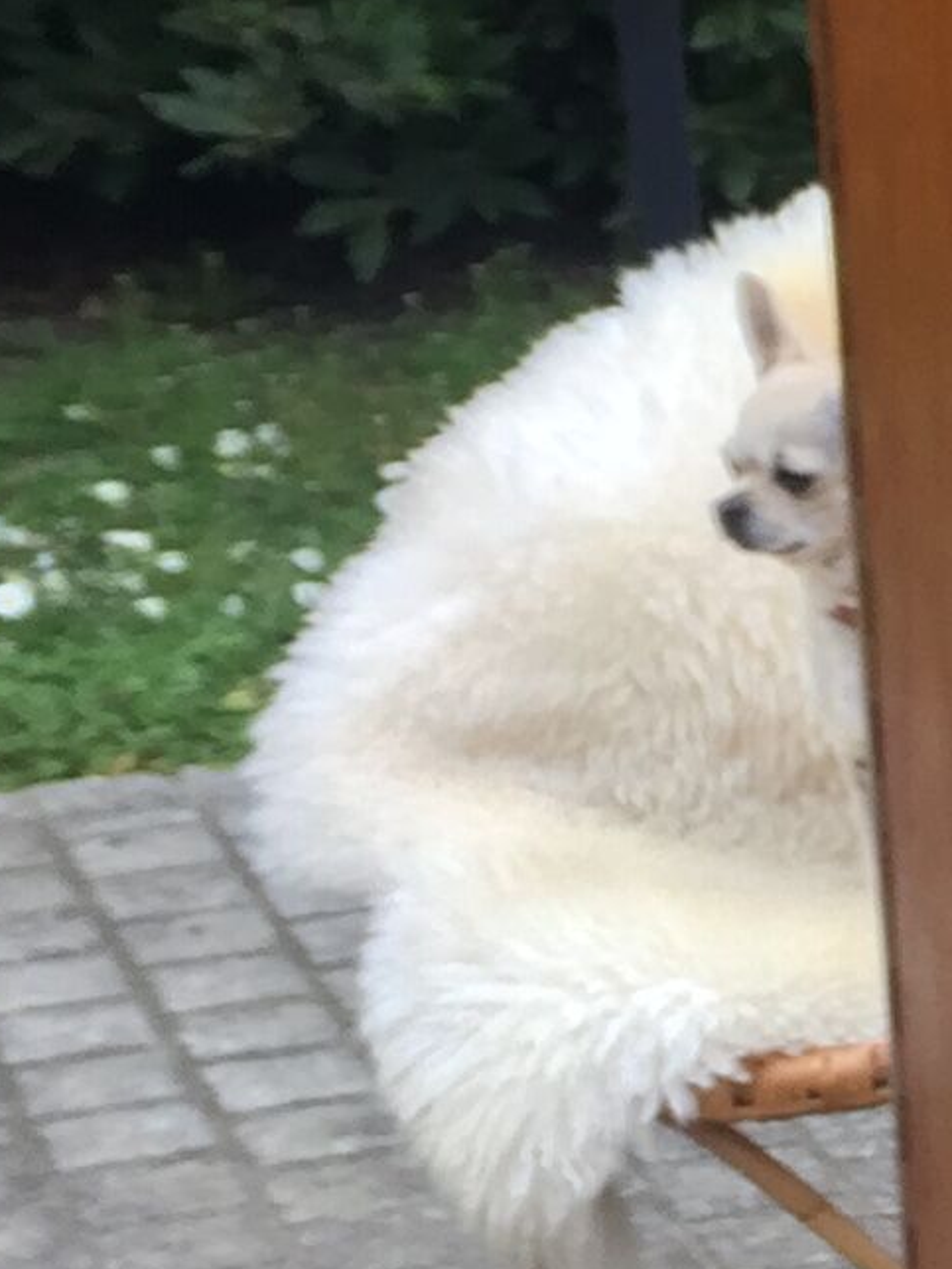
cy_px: 962
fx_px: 5390
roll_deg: +1.3
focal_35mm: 147
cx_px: 2166
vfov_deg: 13.4
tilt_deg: -20.1
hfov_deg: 9.2
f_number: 2.2
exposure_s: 1/100
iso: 32
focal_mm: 4.15
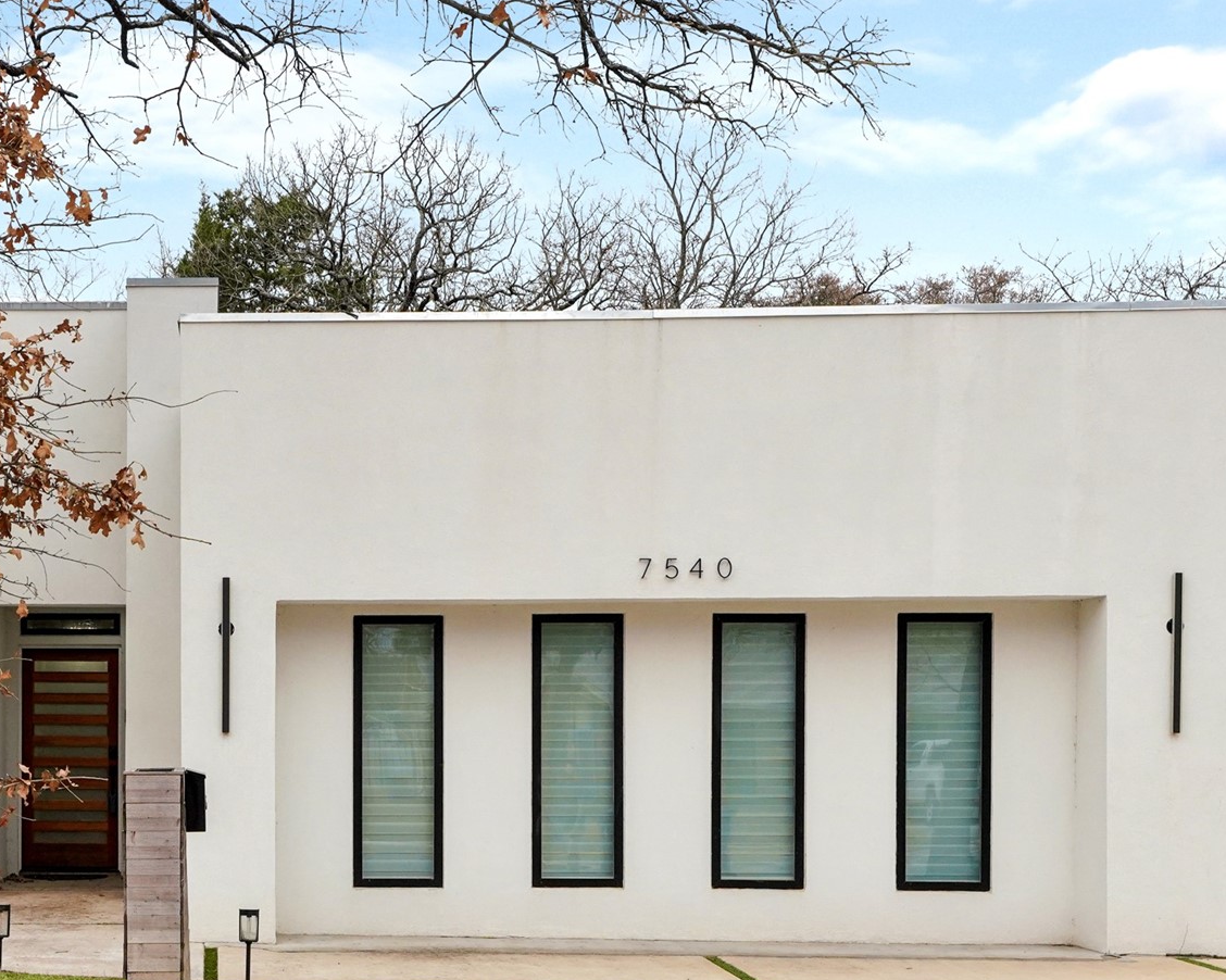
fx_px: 2032
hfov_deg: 32.3
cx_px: 182
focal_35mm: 56
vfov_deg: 26.7
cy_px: 769
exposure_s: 1/200
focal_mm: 20.7
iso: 640
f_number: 9
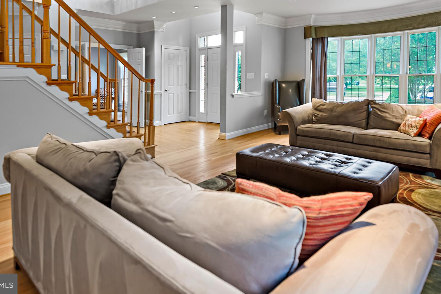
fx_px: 282
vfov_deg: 53.9
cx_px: 251
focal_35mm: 23
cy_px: 96
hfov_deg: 75.7
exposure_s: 1/6
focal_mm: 17
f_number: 9
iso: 250
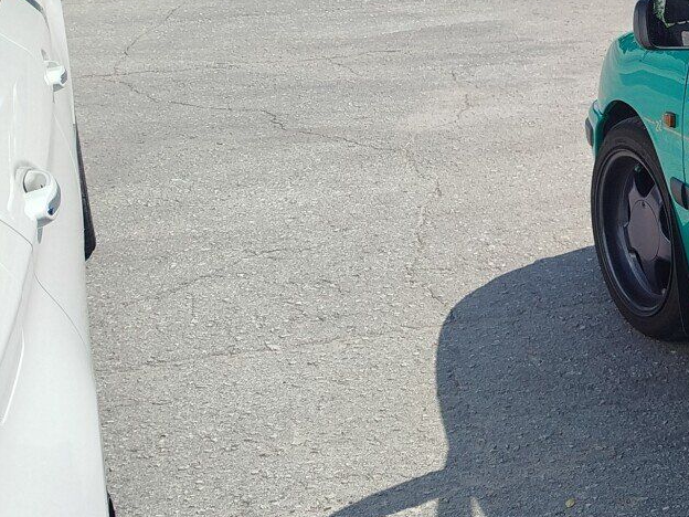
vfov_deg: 19.5
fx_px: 1493
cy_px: 143
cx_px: 774
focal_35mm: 75
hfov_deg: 24.1
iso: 50
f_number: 1.7
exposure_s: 1/1233
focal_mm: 5.31
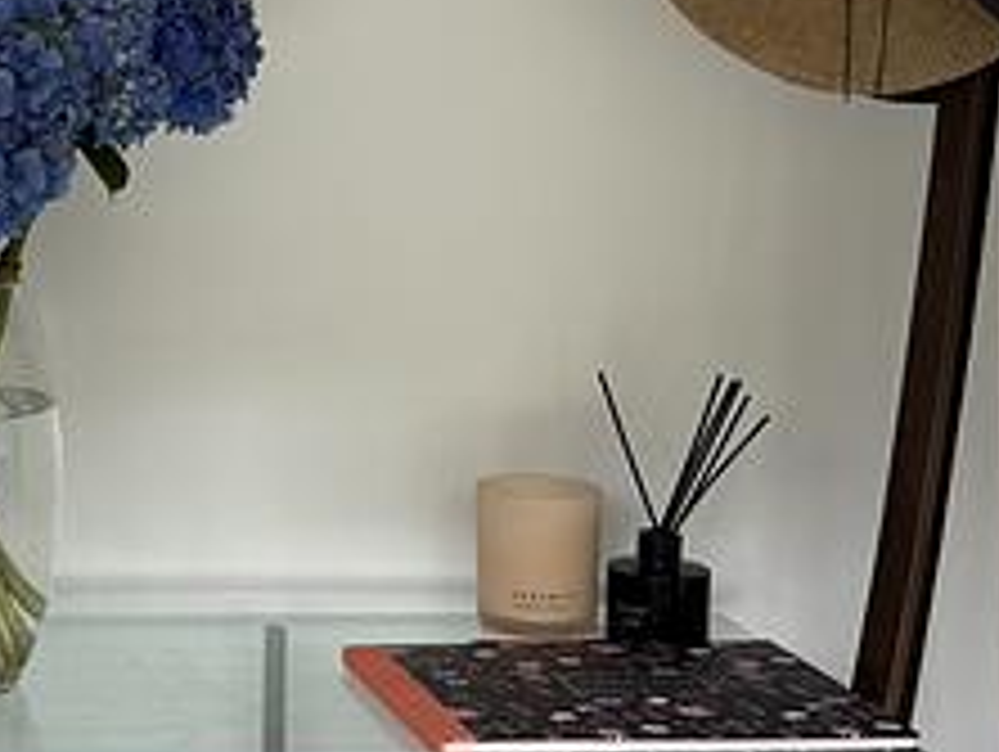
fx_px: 1936
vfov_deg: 21.8
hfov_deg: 26.8
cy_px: 187
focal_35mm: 67
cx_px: -72
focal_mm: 6.76
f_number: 1.78
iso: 80
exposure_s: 1/510
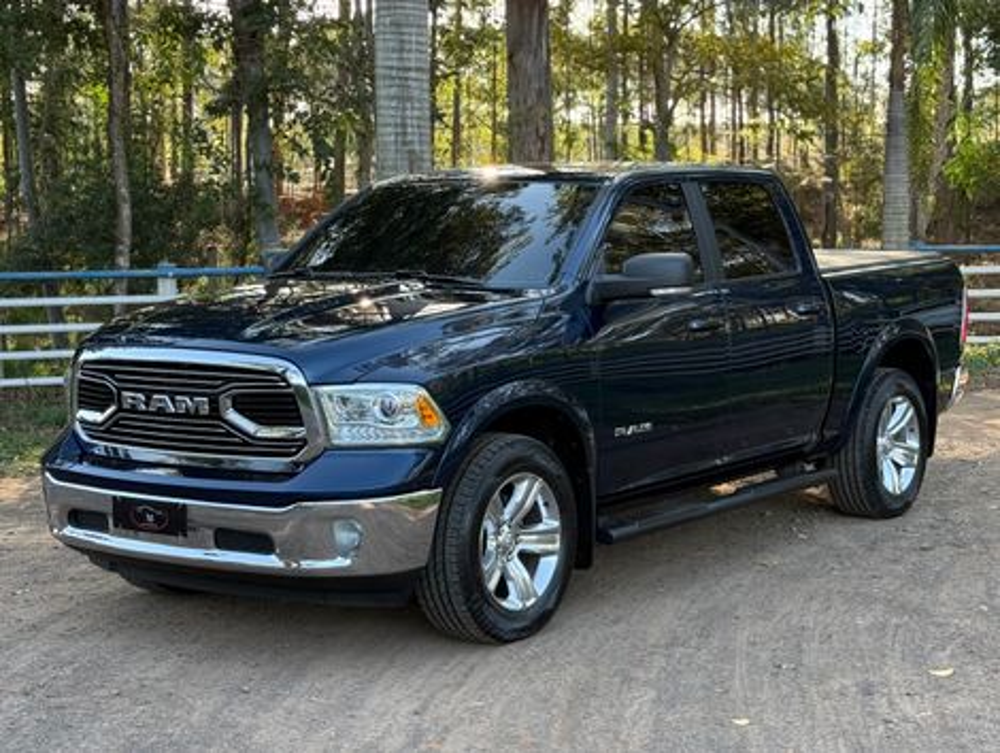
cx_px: 500
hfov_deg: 39.6
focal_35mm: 48
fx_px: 1389
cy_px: 376
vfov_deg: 30.3
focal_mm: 6.76
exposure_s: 1/242
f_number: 1.78
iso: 100
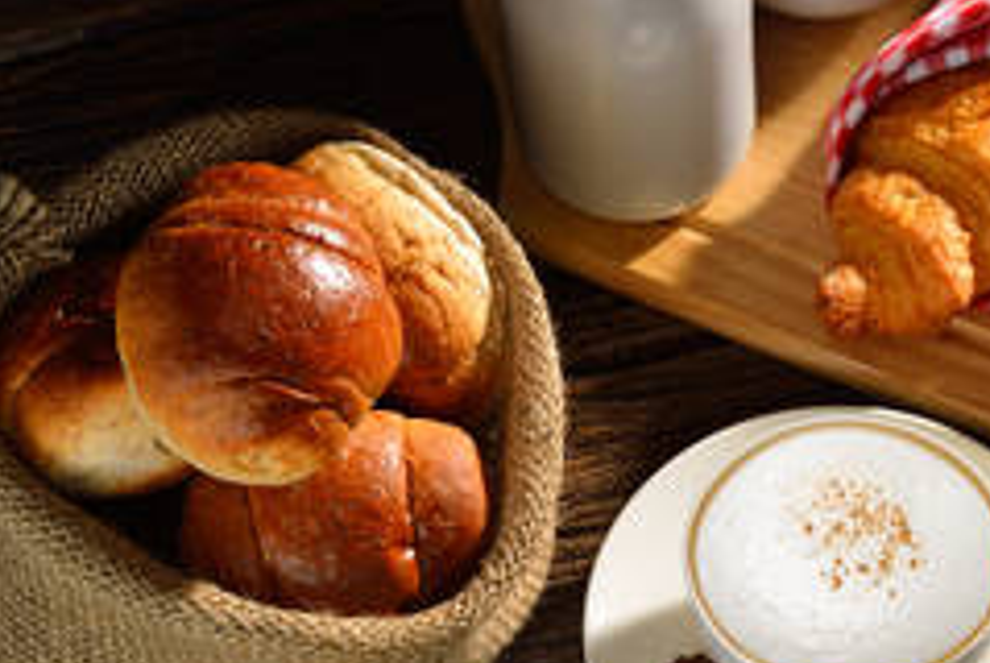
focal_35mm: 94
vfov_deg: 14.6
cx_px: 816
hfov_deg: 21.3
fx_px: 2588
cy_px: 352
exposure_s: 1/160
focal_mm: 50
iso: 100
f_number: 13
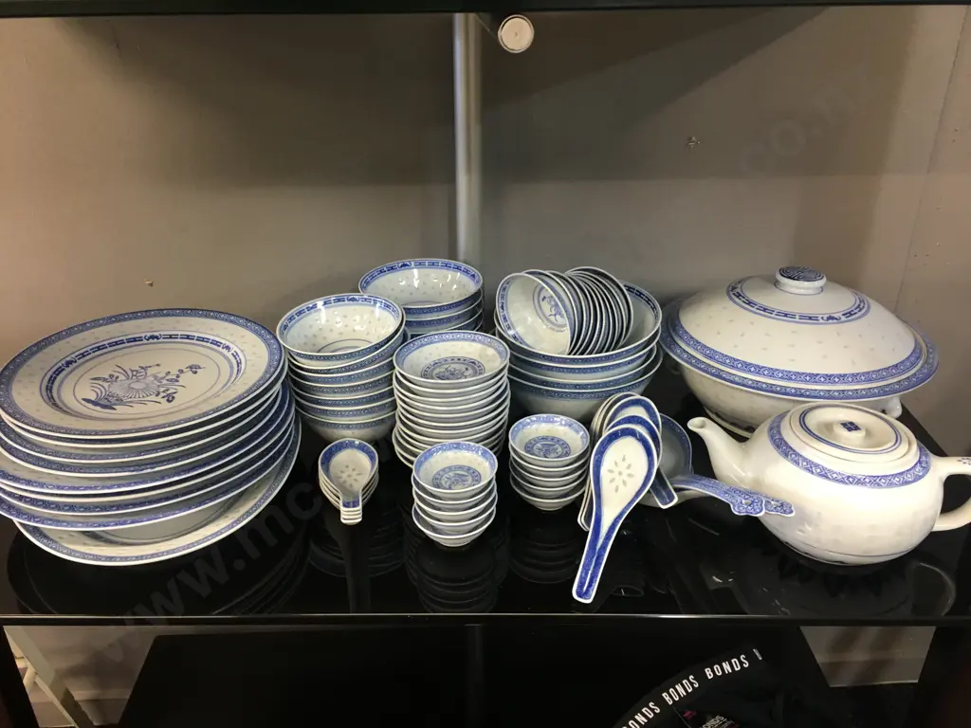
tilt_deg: -26.9
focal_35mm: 29
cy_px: 364
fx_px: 813
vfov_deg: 48.2
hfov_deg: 61.7
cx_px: 486
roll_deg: -0.8
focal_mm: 4.15
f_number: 2.2
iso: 64
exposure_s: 1/17
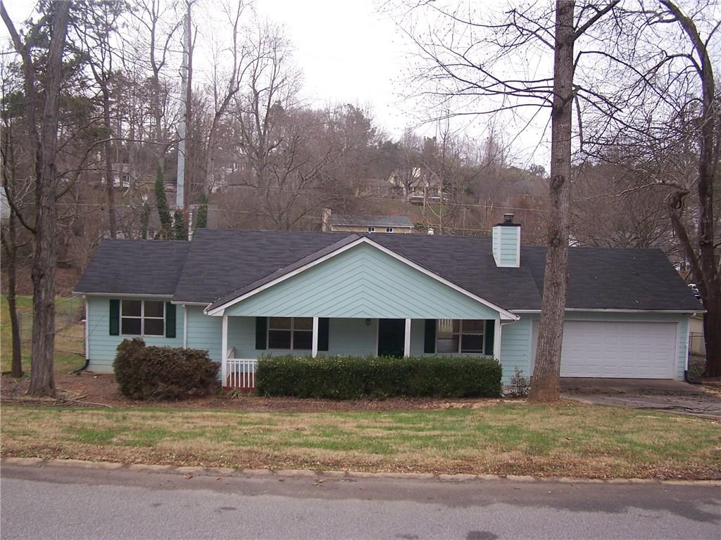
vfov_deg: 37.7
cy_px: 270
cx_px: 360
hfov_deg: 49.0
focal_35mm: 38
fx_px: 791
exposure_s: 1/60
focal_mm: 6.3
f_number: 2.8
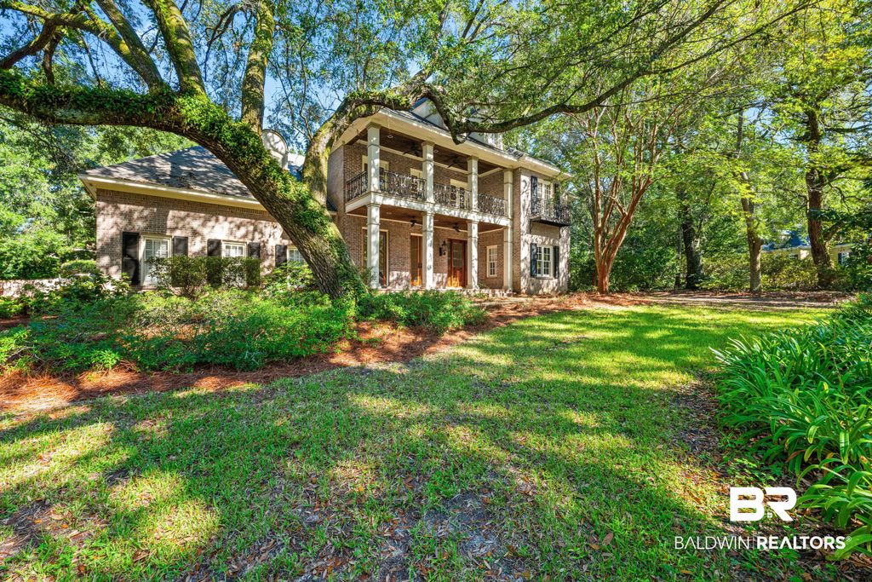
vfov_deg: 81.2
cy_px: 291
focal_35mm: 14
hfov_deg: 104.2
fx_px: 339
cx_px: 436
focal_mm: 14
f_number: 11
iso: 400
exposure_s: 1/30
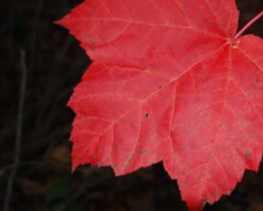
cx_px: 203
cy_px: 93
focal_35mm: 48
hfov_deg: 37.7
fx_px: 374
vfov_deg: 31.4
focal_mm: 20
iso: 100
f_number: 4
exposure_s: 1/125
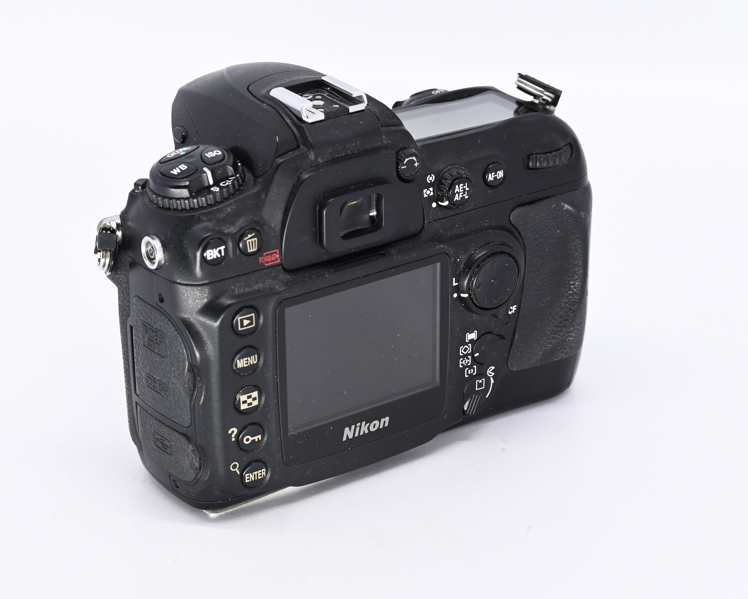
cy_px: 298
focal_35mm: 92
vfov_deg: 16.7
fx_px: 2037
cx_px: 318
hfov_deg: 20.8
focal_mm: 54
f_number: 9
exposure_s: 1/160
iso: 500
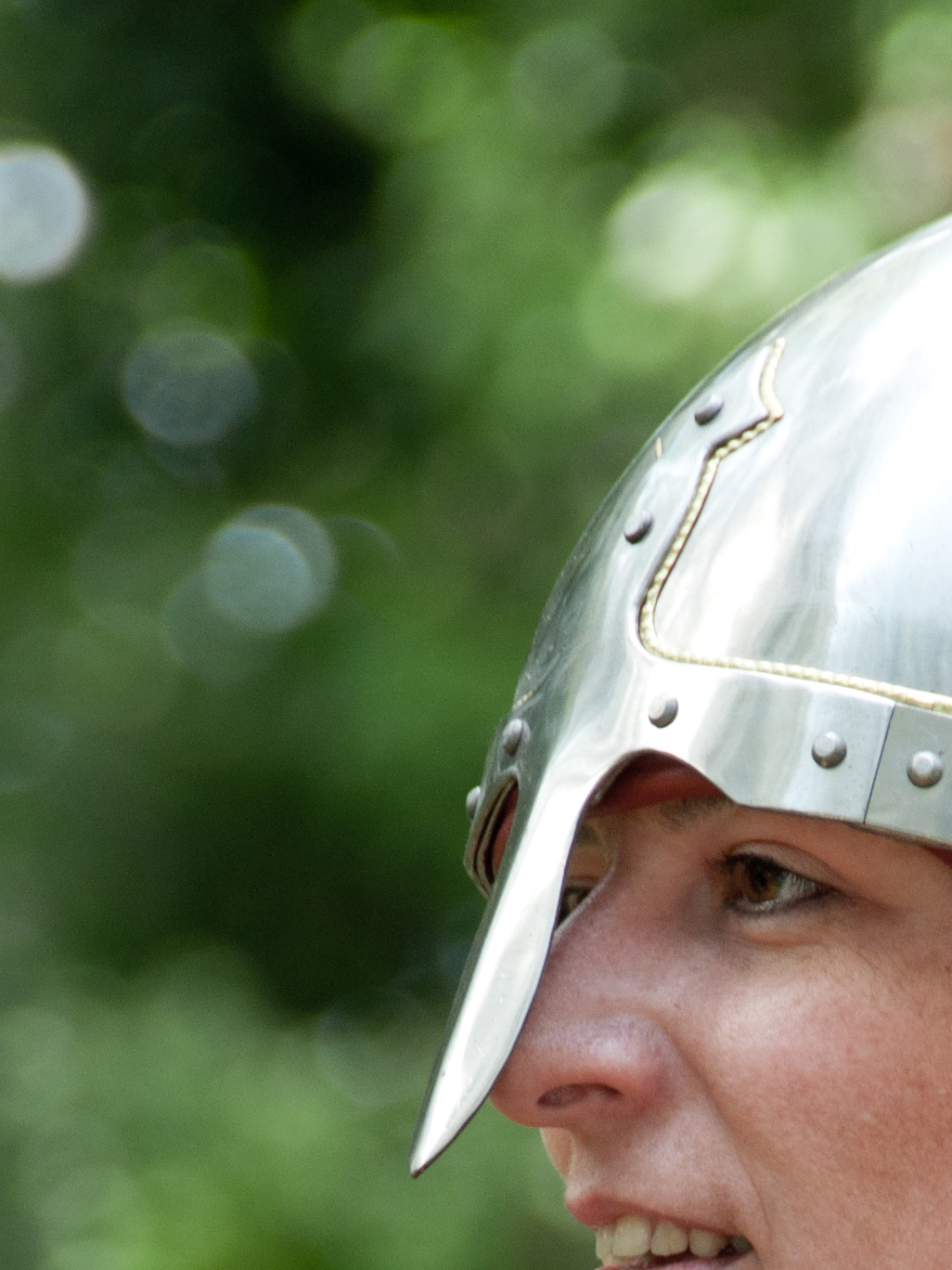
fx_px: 33112
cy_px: 1280
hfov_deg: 1.6
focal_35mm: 903
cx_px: 858
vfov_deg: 2.2
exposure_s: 1/80
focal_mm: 200
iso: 320
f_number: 5.6
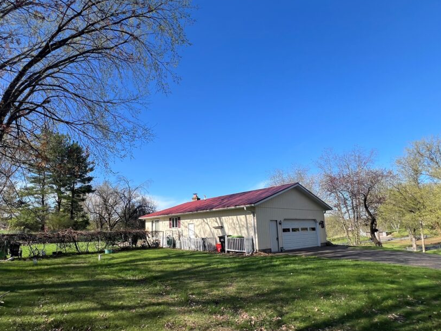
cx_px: 173
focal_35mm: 17
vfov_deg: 73.7
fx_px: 217
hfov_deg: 89.7
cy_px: 203
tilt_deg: +6.8
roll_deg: +1.6
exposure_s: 1/1033
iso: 32
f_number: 1.8
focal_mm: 1.57
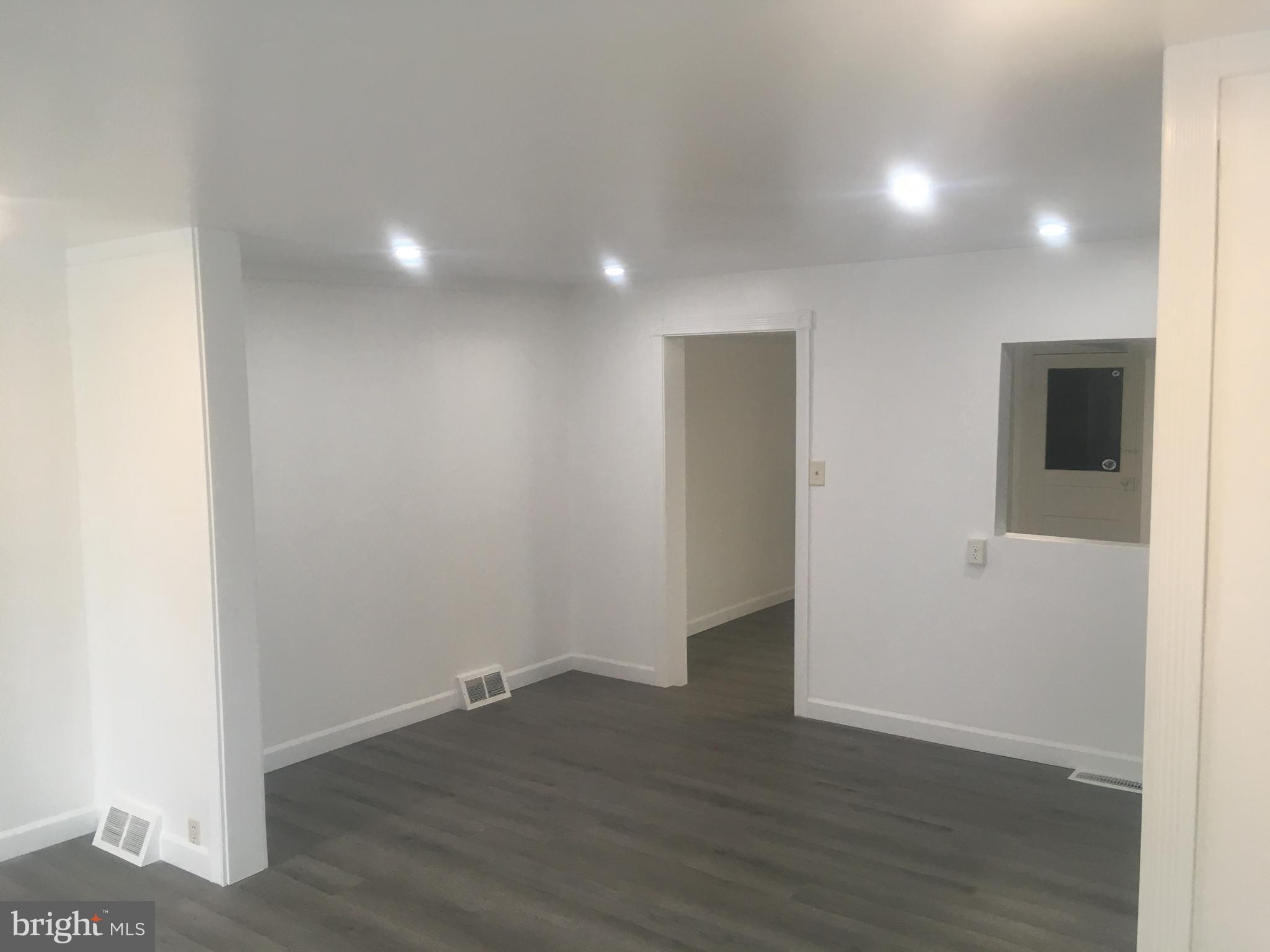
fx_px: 1064
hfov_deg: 61.7
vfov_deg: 48.2
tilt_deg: -3.7
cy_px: 476
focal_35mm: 29
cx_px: 635
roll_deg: +1.1
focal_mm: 4.15
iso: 32
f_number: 2.2
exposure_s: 1/30
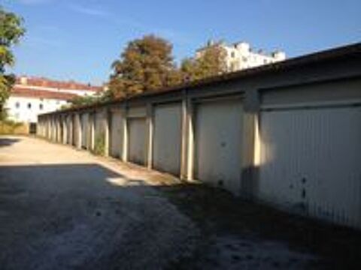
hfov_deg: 55.4
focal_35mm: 33
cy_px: 135
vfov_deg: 42.9
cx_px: 180
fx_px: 344
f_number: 2.4
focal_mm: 4.13
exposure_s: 1/874
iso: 50
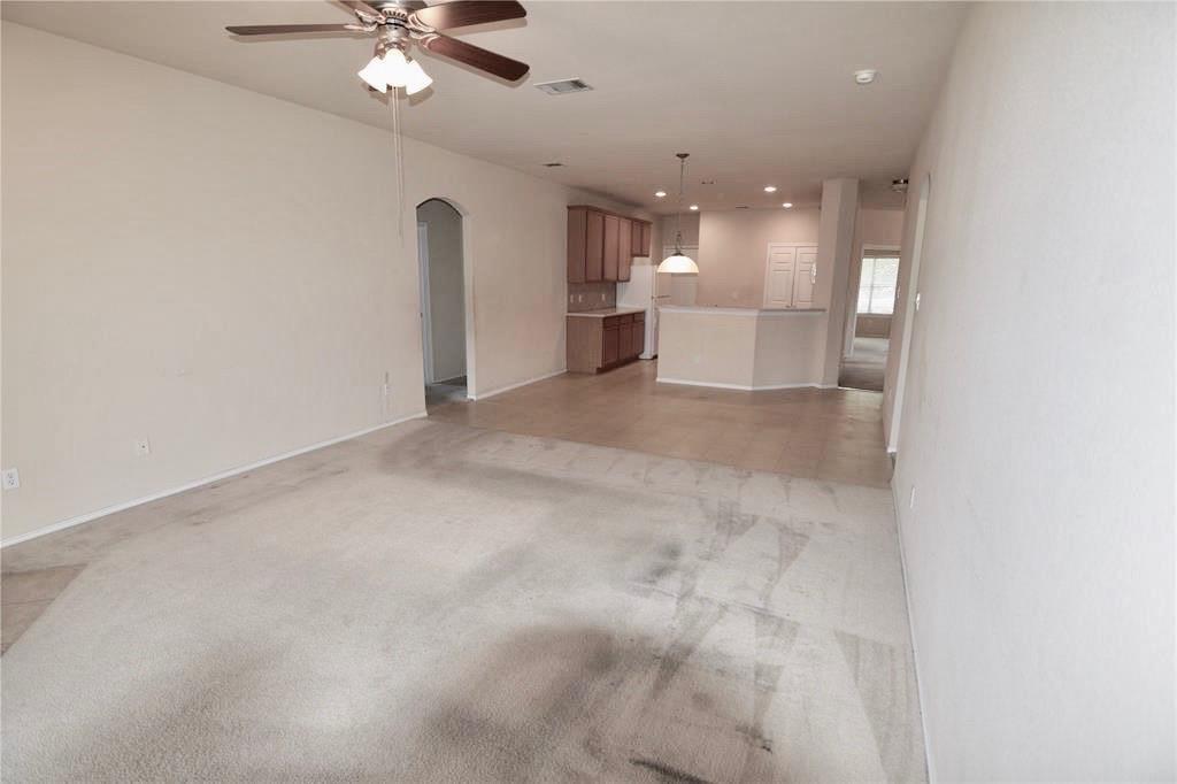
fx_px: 539
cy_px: 392
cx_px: 588
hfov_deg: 95.0
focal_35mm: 16
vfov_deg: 72.0
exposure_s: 1/100
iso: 800
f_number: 5
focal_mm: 11
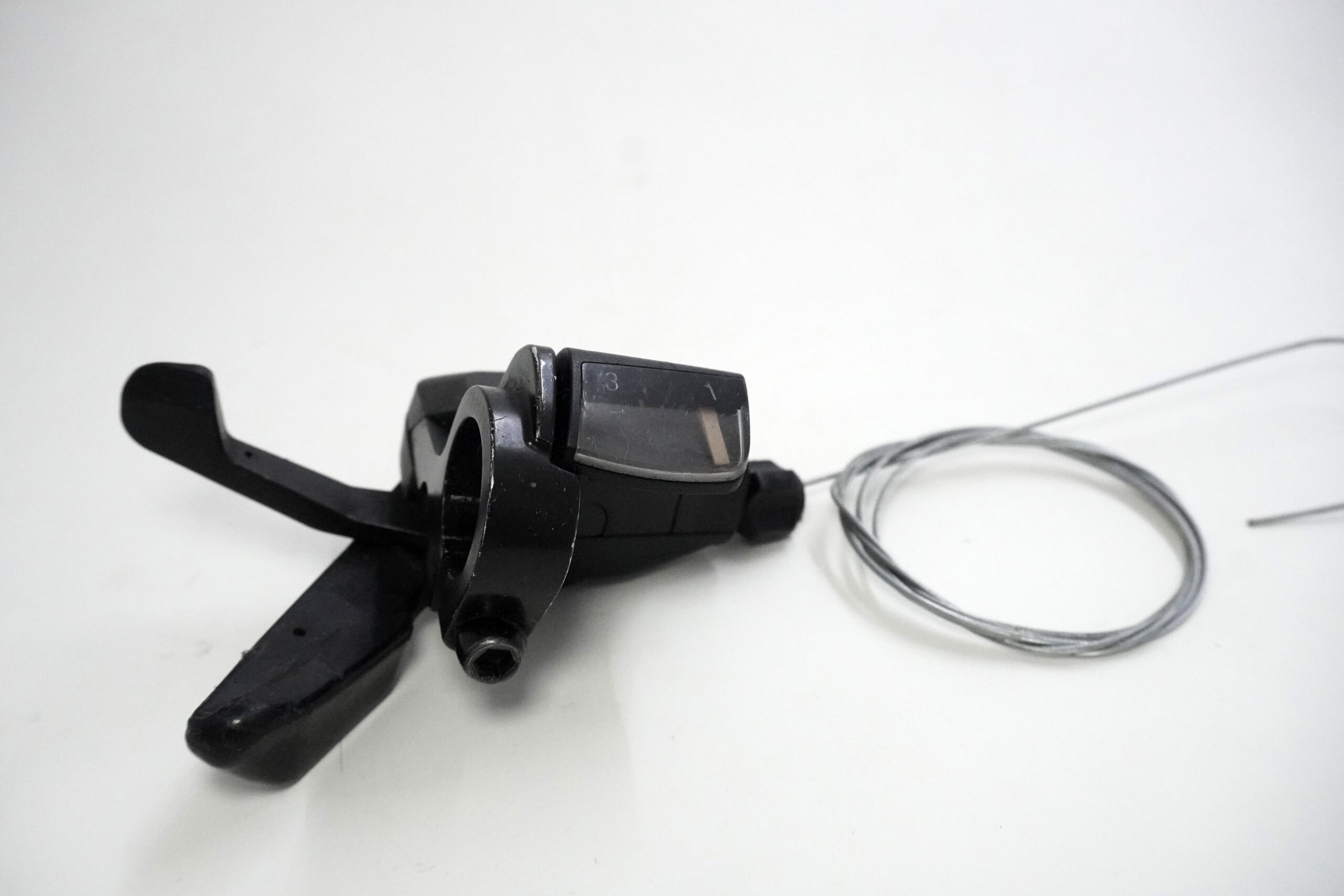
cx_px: 672
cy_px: 448
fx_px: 1288
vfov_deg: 38.4
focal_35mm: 34
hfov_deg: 55.1
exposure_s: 1/200
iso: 5000
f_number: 8
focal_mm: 23
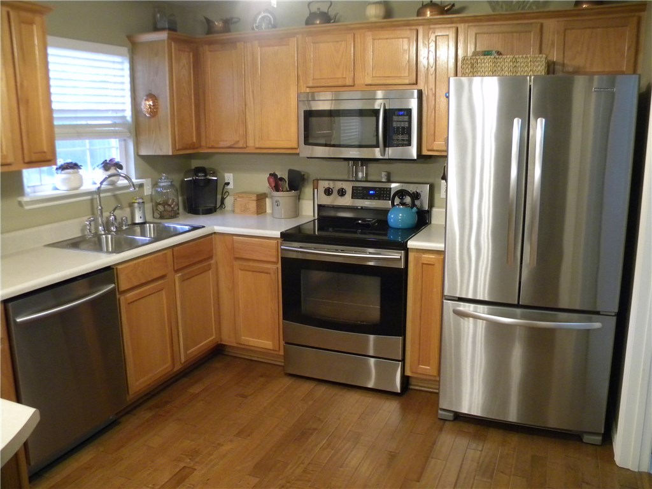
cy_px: 244
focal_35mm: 28
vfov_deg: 49.7
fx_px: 527
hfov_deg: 63.4
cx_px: 326
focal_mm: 5
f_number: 3.5
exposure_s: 1/19.5
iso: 400
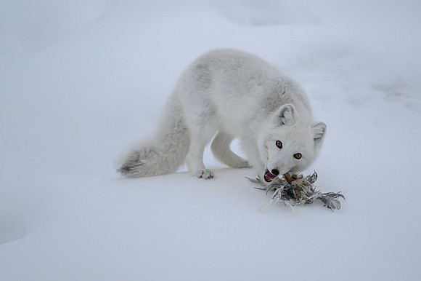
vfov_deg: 2.1
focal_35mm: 643
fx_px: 7512
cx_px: 242
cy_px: 130
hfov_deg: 3.2
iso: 2000
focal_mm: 560
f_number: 4
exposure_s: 1/1000
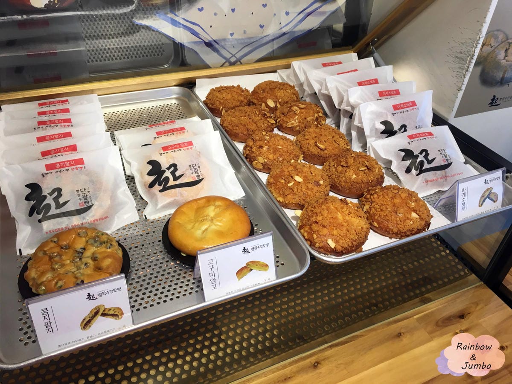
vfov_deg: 48.2
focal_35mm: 29
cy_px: 192
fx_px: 429
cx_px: 256
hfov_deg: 61.7
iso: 25
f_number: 2.2
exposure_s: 1/40
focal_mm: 4.15
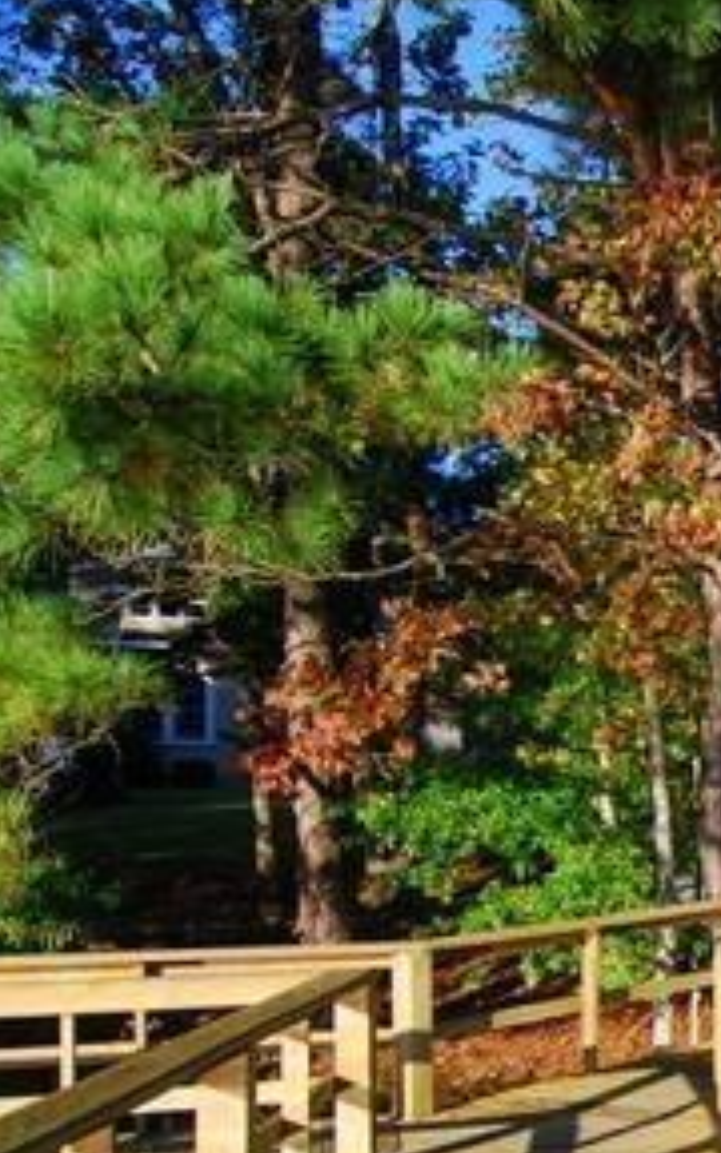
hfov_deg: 19.4
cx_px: 1274
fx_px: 1603
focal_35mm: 51
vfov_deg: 39.1
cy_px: 775
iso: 400
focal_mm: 12
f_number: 5
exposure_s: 1/800
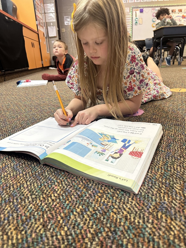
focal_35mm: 24
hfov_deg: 56.8
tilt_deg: -19.0
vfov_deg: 71.6
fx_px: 172
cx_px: 93
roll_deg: +2.0
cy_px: 124
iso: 250
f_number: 1.78
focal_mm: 6.86
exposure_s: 1/60
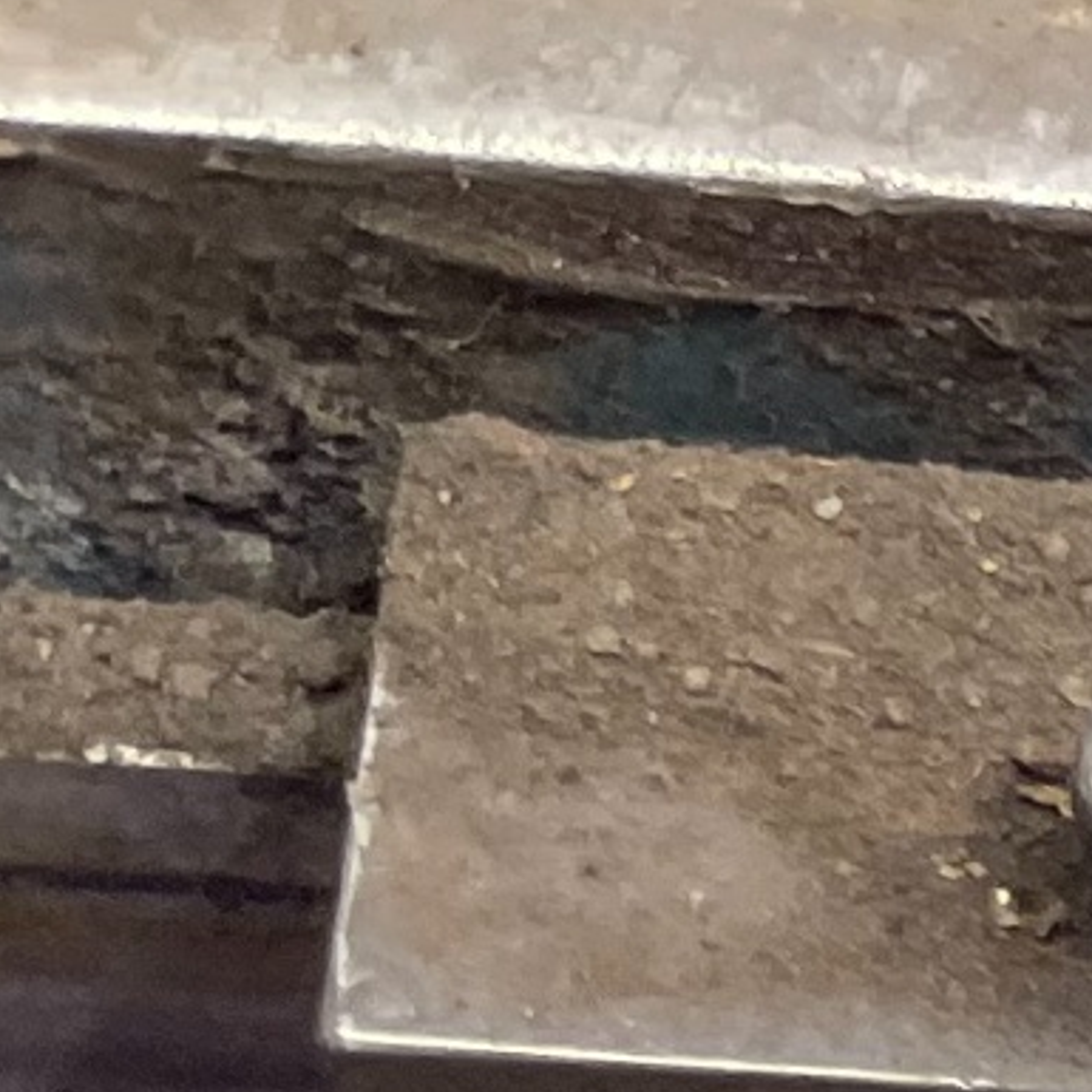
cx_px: 4306
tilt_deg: -57.4
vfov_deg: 7.9
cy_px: 3103
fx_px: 6960
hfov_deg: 7.0
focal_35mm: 195
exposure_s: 1/100
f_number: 1.6
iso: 100
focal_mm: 5.1
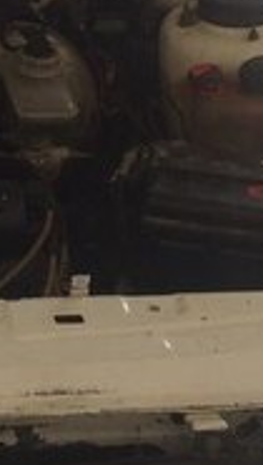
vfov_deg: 18.0
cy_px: -121
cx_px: -75
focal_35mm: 112
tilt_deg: -17.0
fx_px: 1385
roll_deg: -2.1
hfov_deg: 10.6
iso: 32
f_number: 2.2
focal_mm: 4.15
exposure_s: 1/173
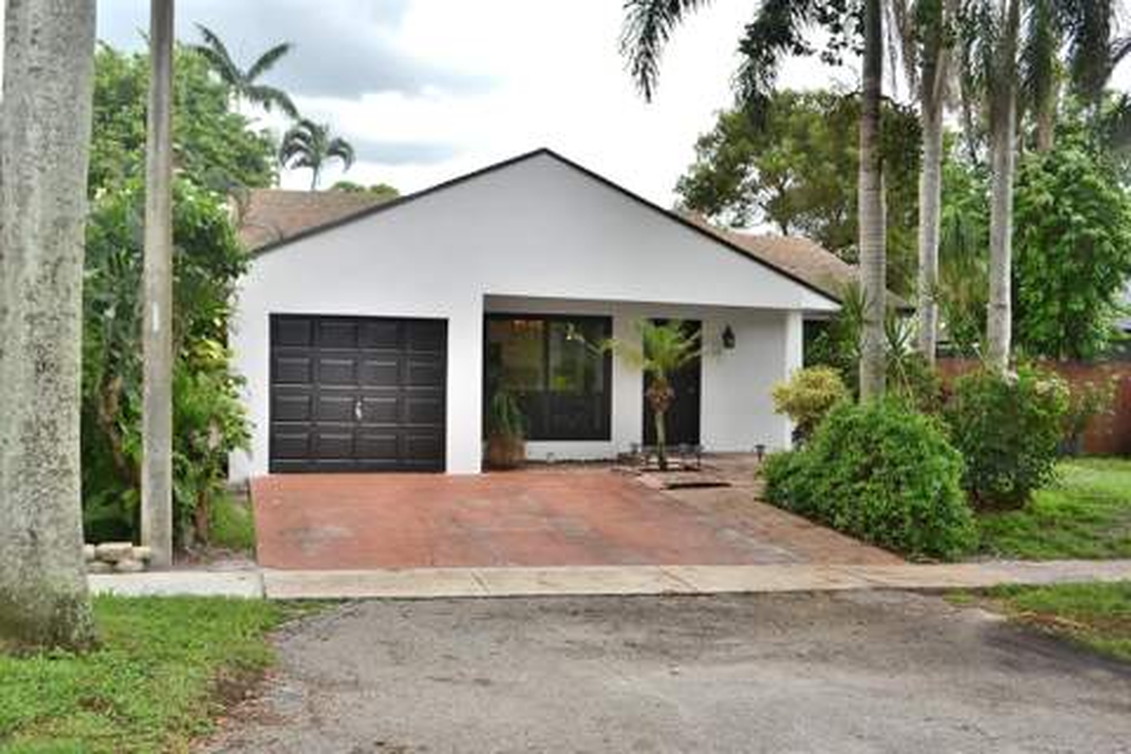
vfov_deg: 36.9
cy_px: 377
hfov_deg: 53.1
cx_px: 566
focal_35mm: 36
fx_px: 1131
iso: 100
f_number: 6.3
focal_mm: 24
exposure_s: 1/200
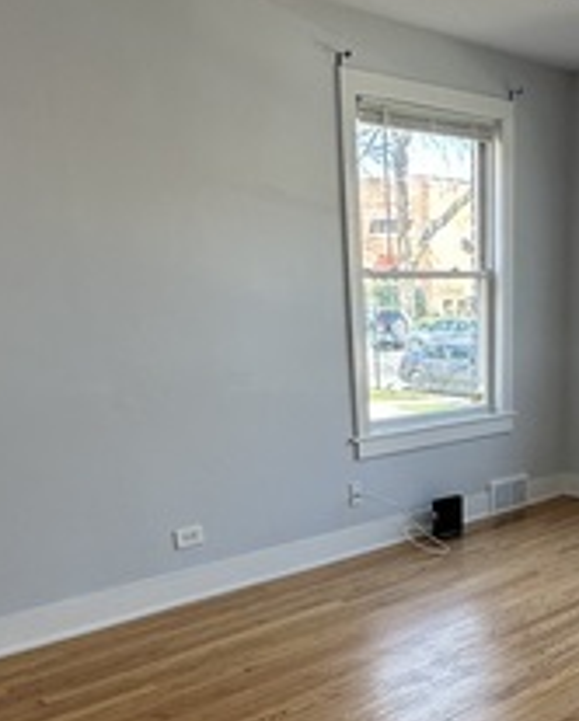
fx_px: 941
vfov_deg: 40.2
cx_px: 516
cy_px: 583
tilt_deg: -18.3
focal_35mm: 44
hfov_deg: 32.6
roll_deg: -1.0
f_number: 2.2
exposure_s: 1/120
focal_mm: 2.22
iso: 64
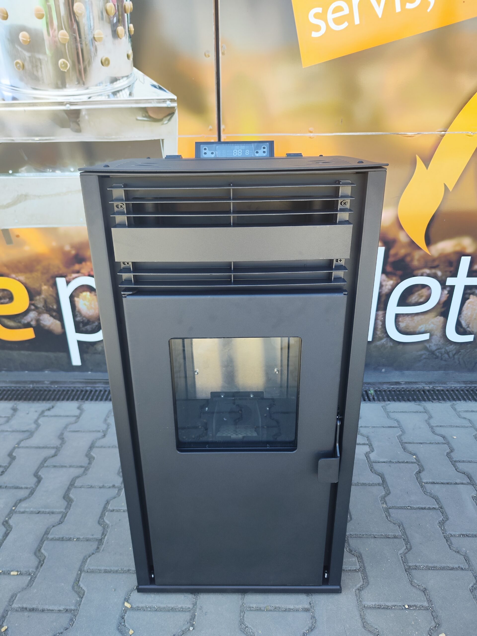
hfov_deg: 58.9
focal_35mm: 23
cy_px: 318
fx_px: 423
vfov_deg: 73.9
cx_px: 238
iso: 63
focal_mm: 7.01
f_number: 1.69
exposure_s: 1/100
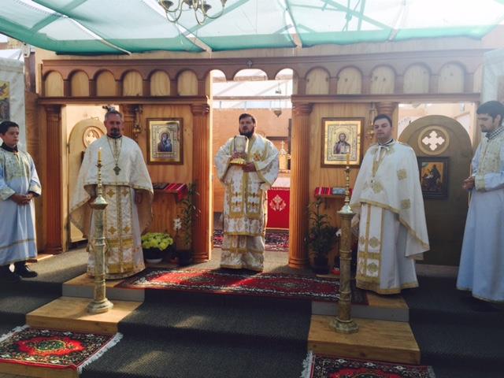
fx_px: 422
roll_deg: -0.7
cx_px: 252
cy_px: 189
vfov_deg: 48.2
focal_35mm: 29
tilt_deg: -4.5
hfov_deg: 61.7
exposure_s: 1/670
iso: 32
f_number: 2.2
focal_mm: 4.15
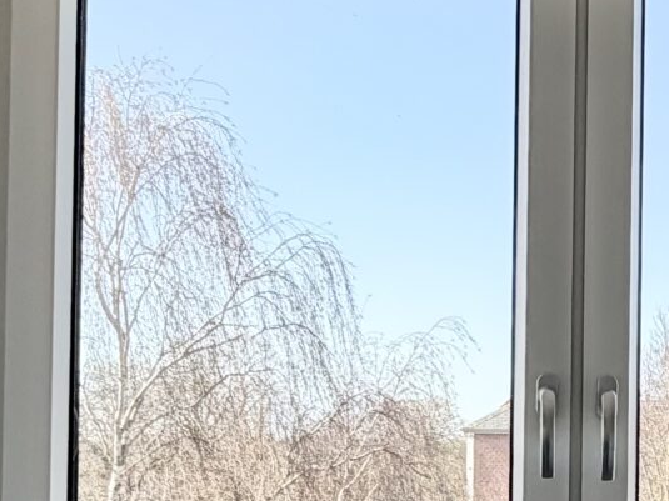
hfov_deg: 28.0
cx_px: 593
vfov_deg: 21.5
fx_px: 1295
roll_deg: -0.3
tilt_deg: -0.4
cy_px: 435
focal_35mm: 67
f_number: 2.2
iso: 50
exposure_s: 1/502
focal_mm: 2.22
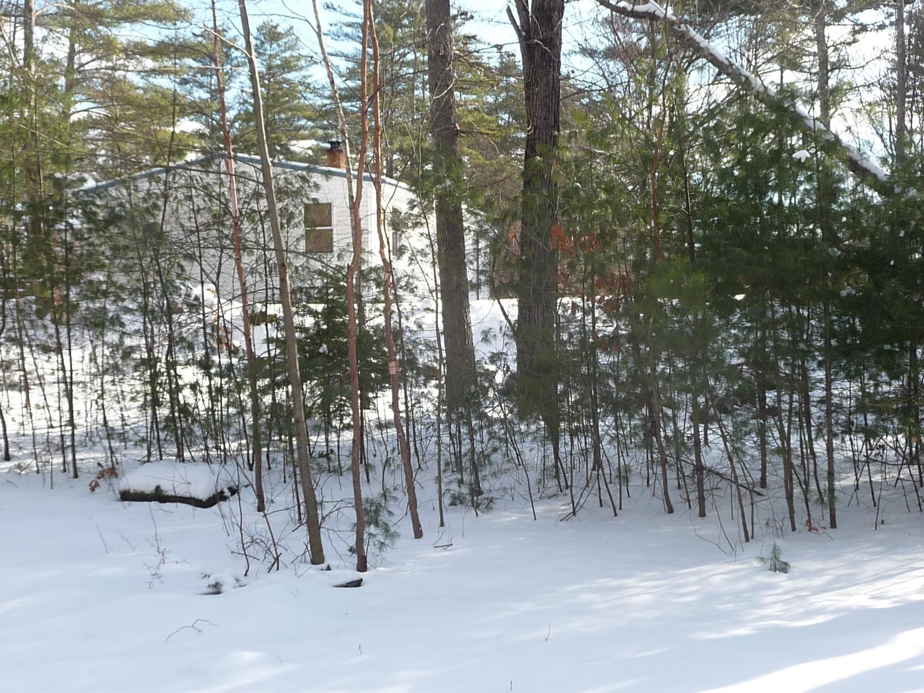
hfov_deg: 39.7
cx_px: 462
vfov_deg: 30.3
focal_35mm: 48
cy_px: 346
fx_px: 1281
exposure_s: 1/320
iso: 100
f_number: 3.4
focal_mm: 5
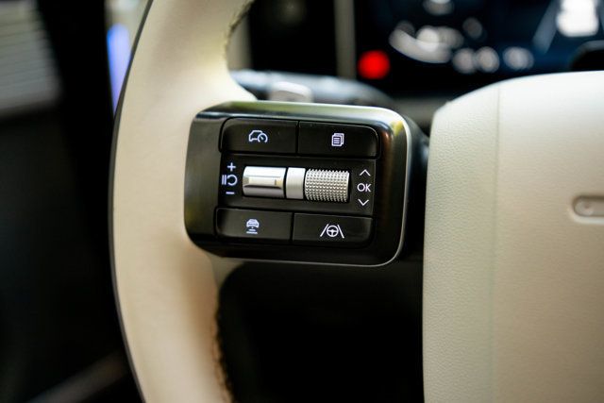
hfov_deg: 50.7
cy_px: 202
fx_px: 638
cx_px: 302
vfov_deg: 35.1
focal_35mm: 38
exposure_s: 1/200
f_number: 2.8
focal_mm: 38
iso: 800
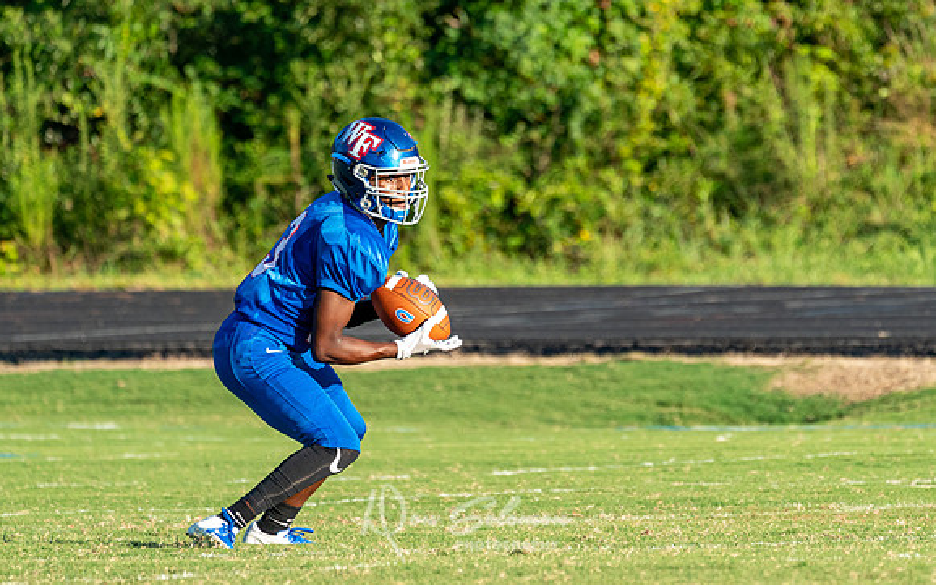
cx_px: 586
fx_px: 19511
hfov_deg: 2.7
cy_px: 219
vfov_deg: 1.7
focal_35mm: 765
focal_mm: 397
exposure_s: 1/1000
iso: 1000
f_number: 5.6
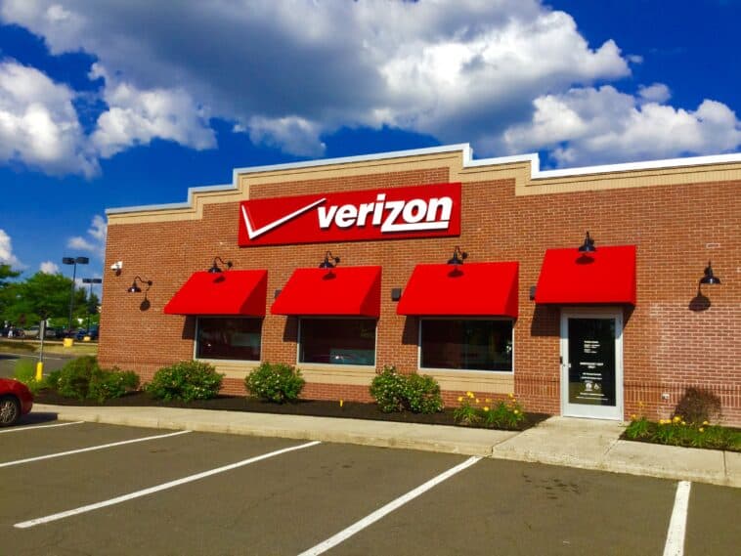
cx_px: 370
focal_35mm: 31
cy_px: 278
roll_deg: -1.3
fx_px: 664
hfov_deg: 58.3
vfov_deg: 45.5
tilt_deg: +5.1
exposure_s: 1/2203
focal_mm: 3.3
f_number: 2.4
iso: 25
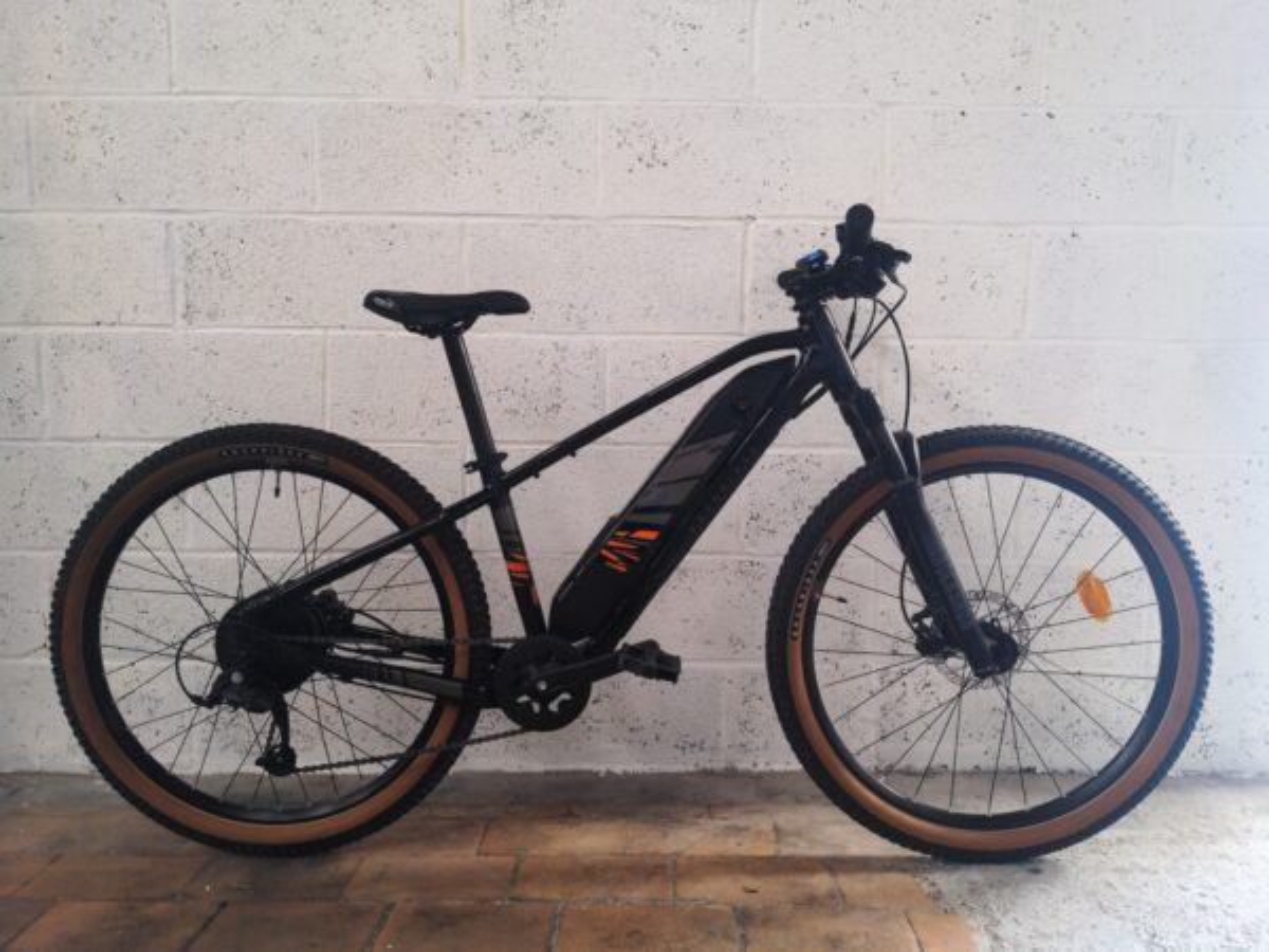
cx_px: 634
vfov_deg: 54.9
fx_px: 916
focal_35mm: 25
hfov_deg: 69.4
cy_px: 476
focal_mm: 4.38
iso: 57
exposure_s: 1/24
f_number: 1.73
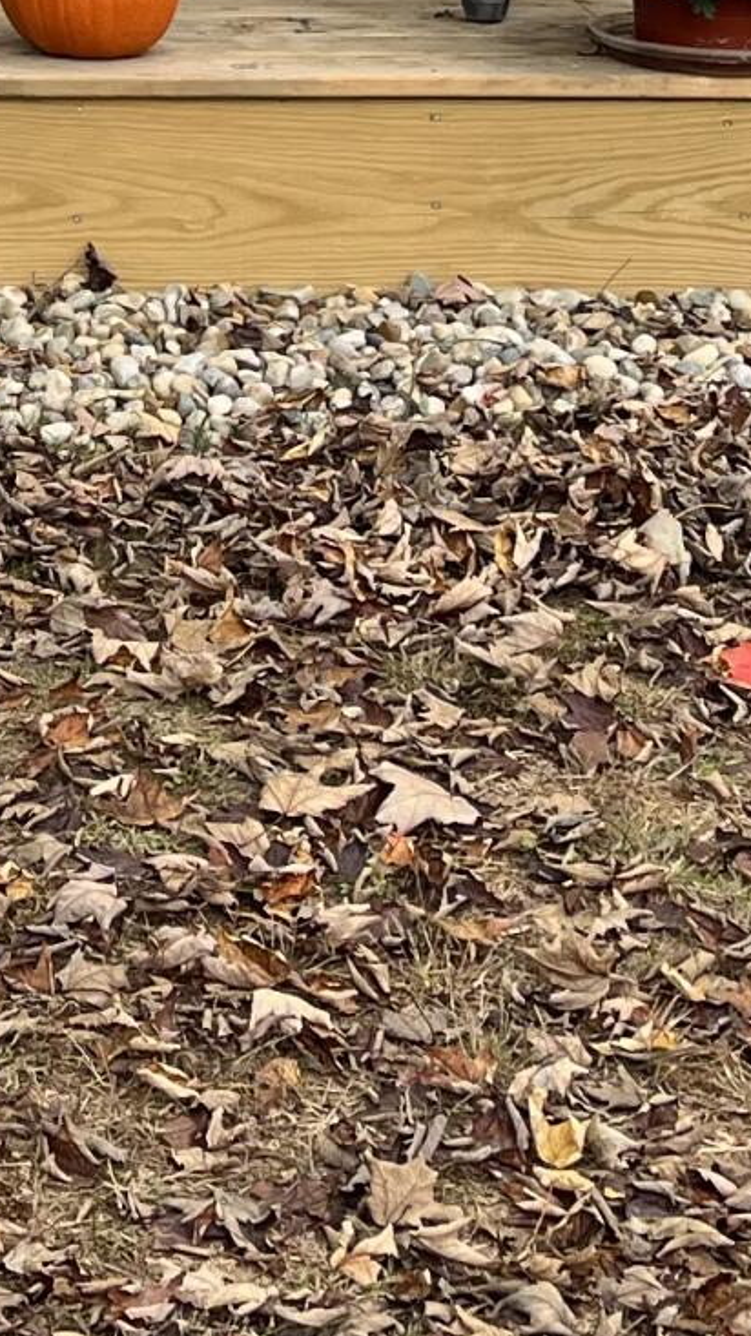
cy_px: -334
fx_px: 4109
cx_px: -439
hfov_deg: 10.1
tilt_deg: -6.6
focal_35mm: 116
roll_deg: +0.8
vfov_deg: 17.5
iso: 50
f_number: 1.6
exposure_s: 1/345
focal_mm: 5.1
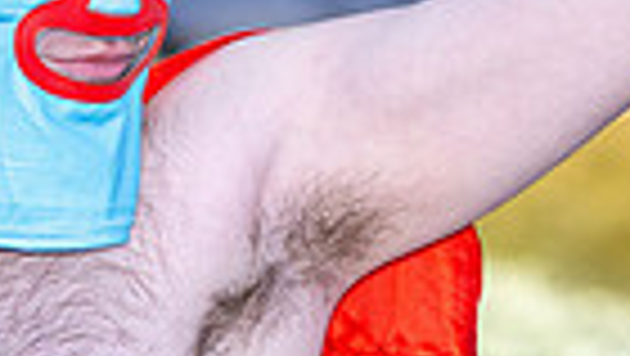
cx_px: 31
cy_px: 234
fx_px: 8208
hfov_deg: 4.4
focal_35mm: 491
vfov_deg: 2.5
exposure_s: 1/200
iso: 640
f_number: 4.5
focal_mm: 105
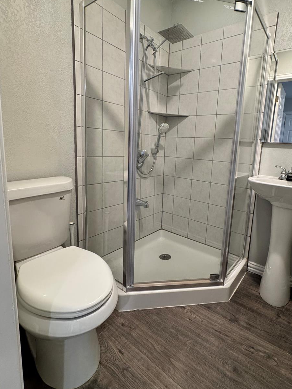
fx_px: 202
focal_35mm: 18
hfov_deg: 70.8
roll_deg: -2.6
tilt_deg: -9.1
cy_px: 178
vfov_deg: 87.6
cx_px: 176
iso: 320
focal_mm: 2.22
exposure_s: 1/60
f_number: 2.2
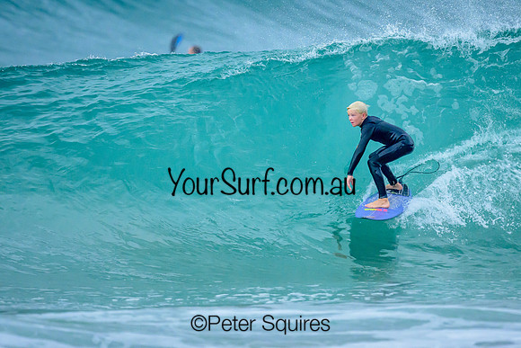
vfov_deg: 1.3
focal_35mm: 1094
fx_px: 15841
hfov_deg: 1.9
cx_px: 293
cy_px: 159
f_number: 6.3
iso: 2500
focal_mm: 800
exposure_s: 1/3200
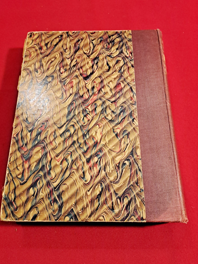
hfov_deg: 51.3
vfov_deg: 65.3
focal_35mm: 27
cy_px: 134
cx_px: 92
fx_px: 206
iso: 400
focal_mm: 4.65
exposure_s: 1/25
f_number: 1.8
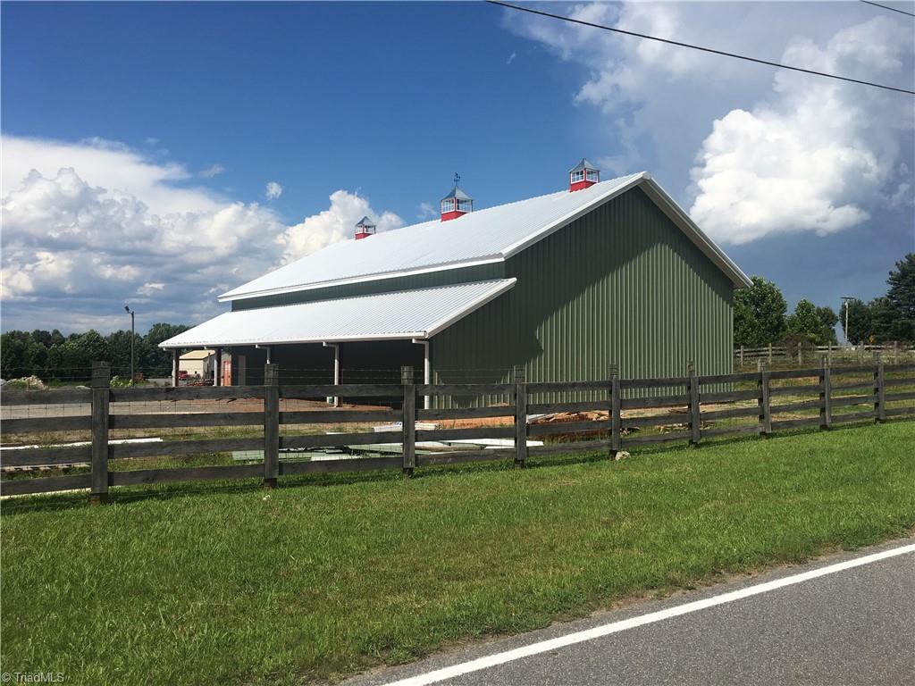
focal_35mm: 29
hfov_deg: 61.7
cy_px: 343
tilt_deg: +0.6
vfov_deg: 48.2
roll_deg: -0.7
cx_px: 458
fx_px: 767
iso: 25
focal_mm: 4.15
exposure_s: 1/3205
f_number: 2.2
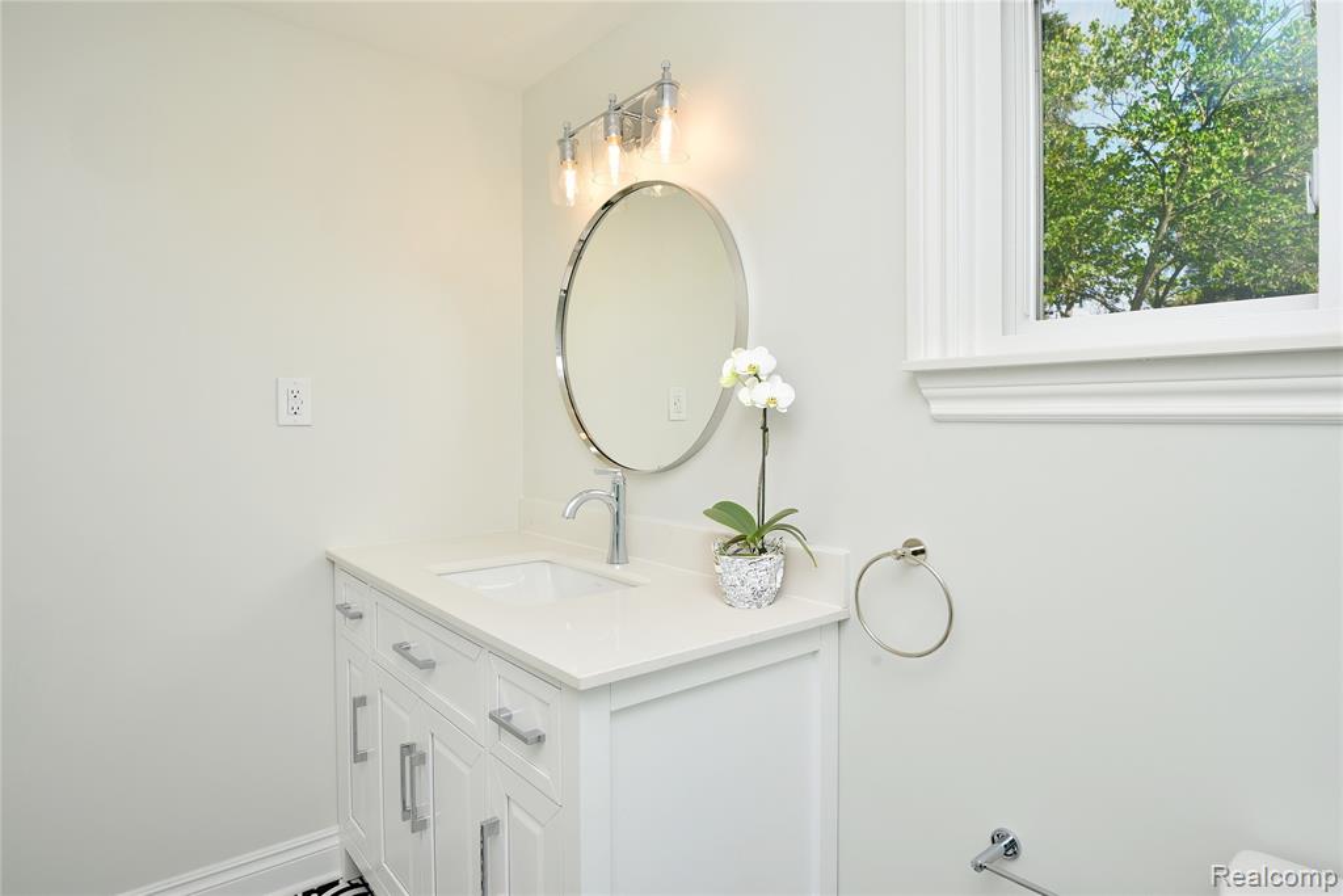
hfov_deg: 93.3
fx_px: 634
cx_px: 672
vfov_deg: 70.5
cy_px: 448
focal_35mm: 17
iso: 125
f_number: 10
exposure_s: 1/60
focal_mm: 17
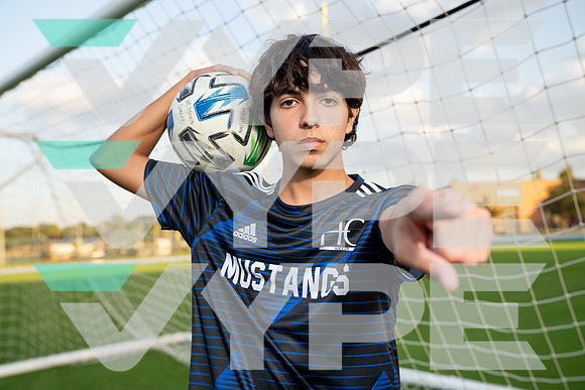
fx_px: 618
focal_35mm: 38
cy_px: 195
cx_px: 292
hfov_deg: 50.7
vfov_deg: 35.1
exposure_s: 1/160
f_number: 4
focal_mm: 38
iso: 160
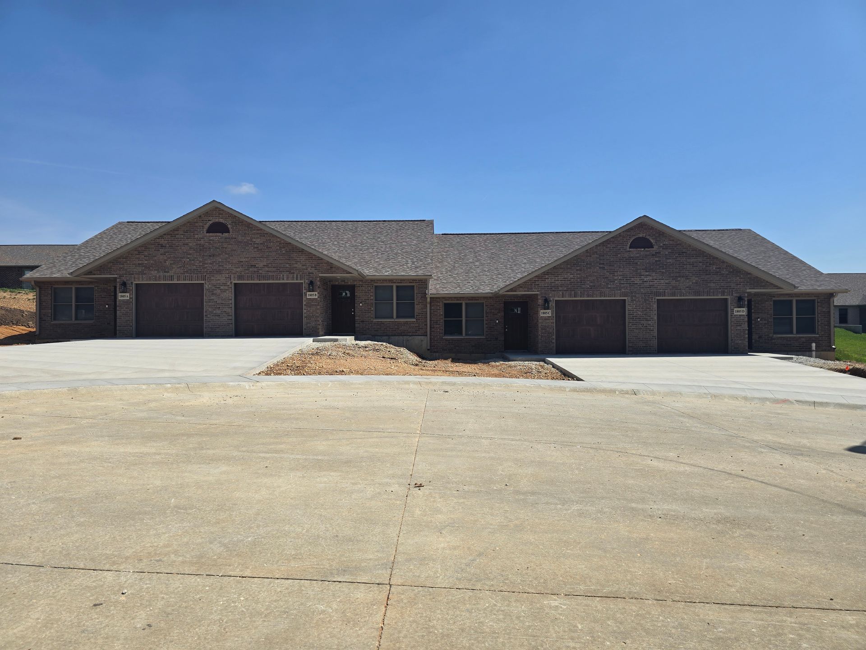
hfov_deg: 73.9
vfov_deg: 58.9
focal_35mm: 23
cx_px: 433
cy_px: 325
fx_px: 575
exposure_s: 1/1314
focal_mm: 6.3
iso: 12
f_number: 1.7
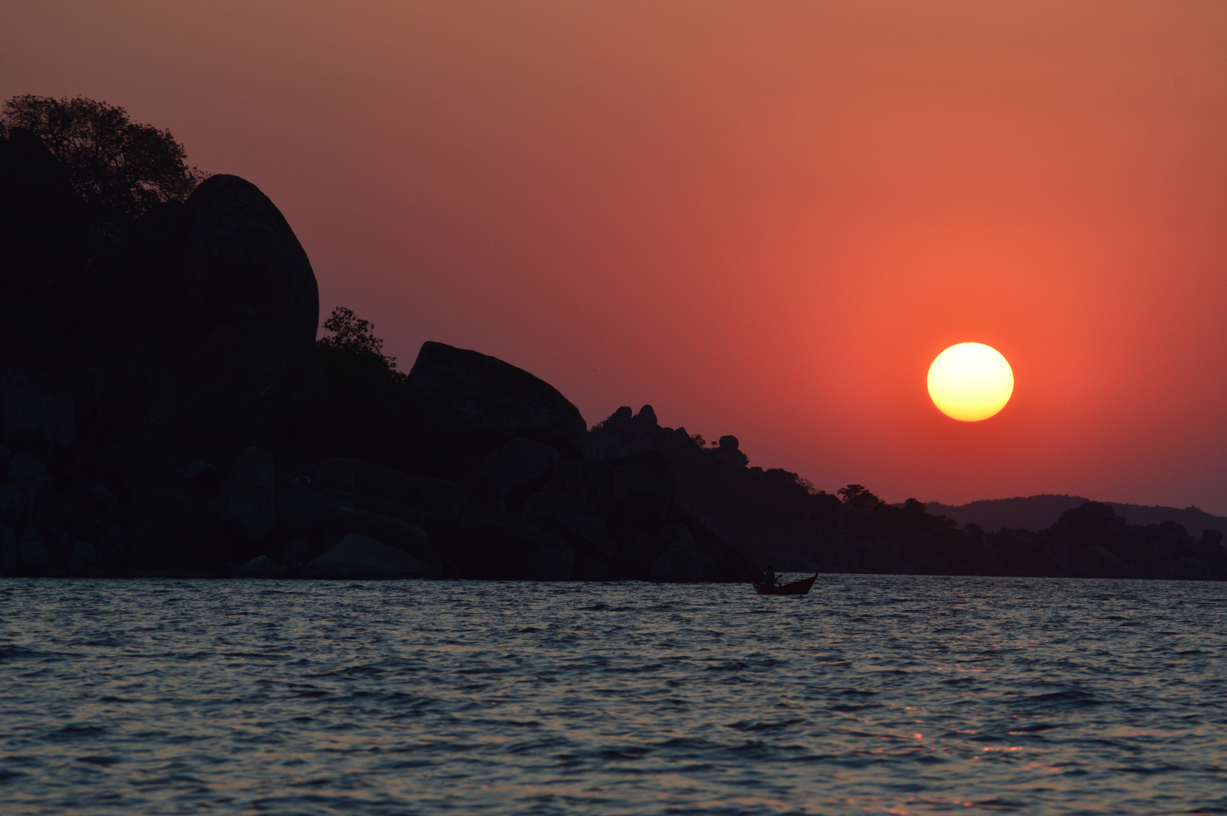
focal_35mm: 262
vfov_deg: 5.2
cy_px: 408
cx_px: 614
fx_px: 8939
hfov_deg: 7.9
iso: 280
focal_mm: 175
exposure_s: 1/500
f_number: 11
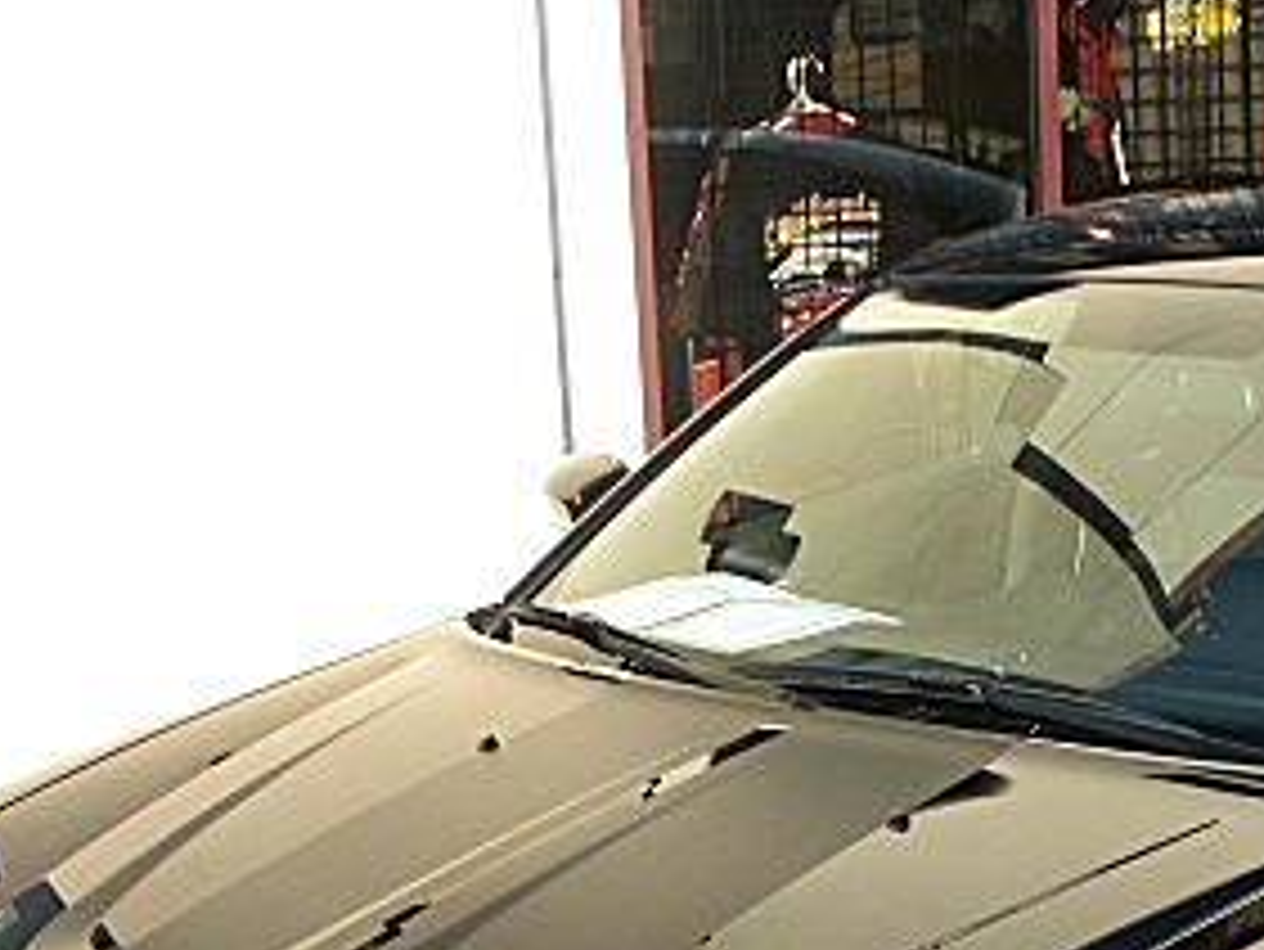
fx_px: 2996
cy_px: 964
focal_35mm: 82
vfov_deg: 17.6
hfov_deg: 23.5
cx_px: 1017
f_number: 2.8
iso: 50
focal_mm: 6.3
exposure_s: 1/320
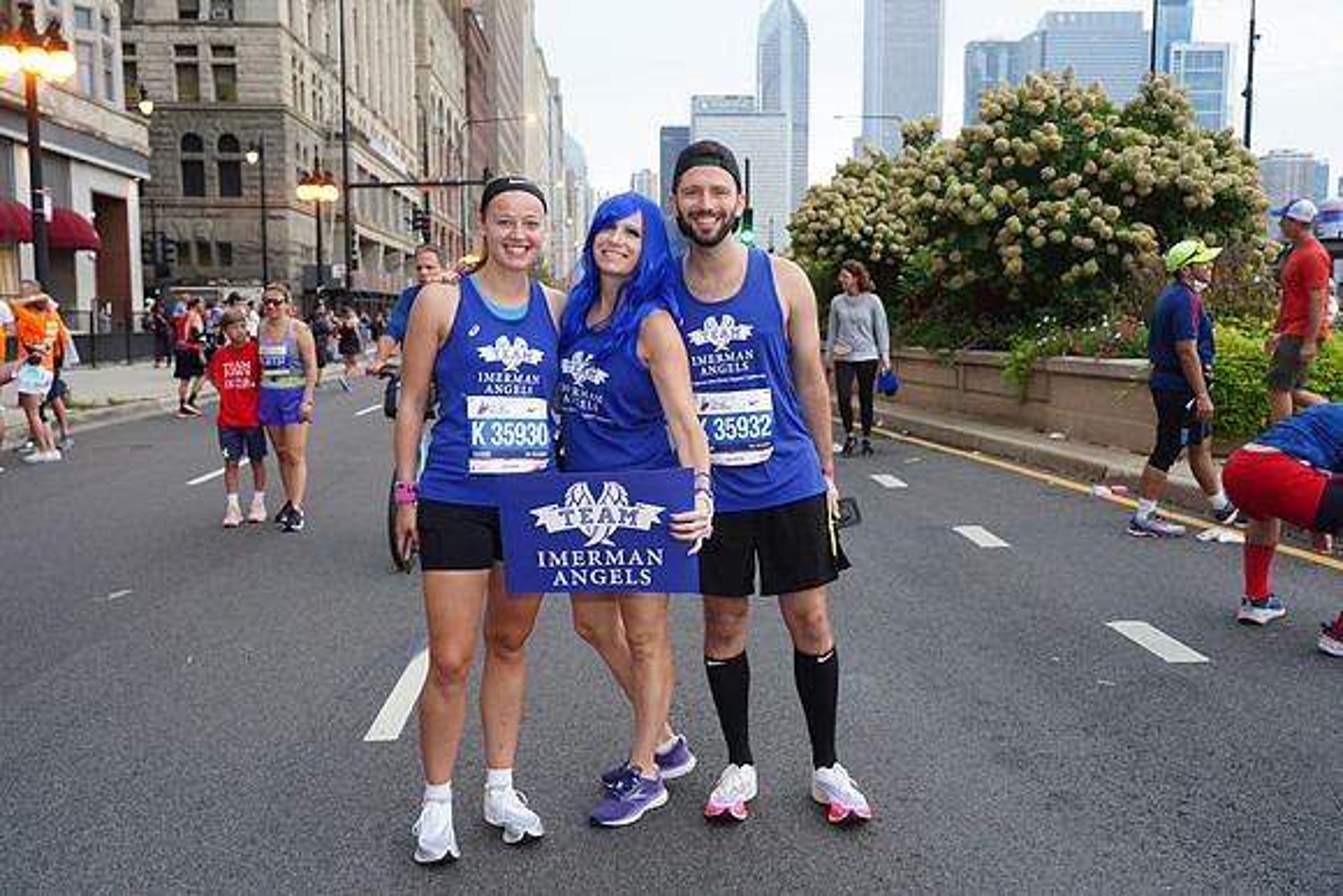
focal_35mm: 33
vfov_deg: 40.0
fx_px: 1231
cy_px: 448
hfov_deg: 57.2
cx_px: 672
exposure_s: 1/80
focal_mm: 33
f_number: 4.5
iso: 500
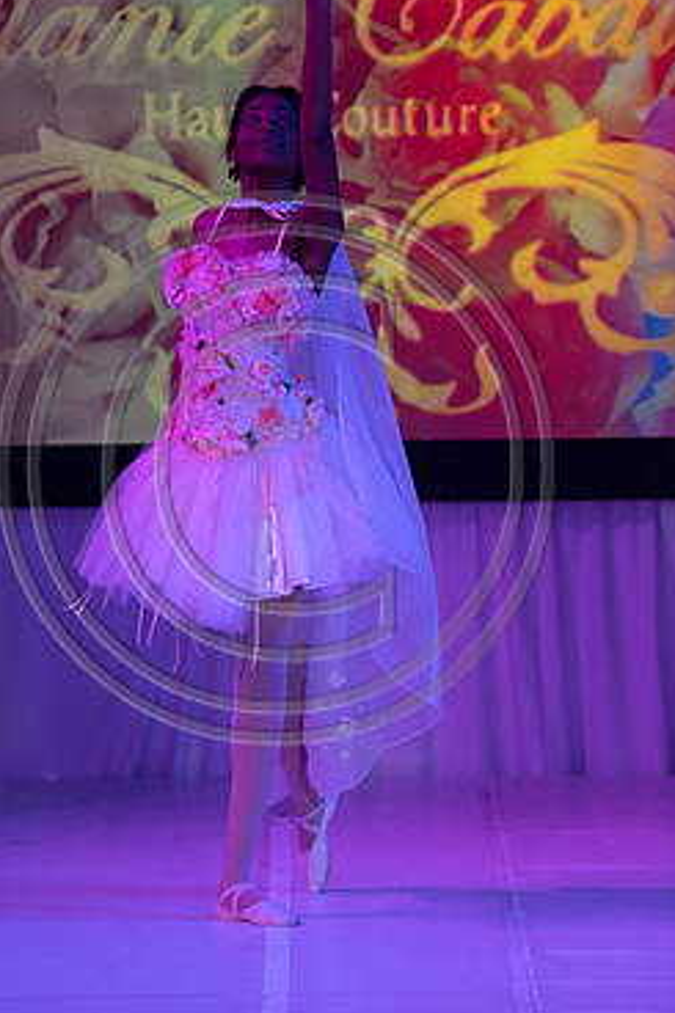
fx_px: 6024
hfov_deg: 6.4
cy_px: 465
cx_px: 277
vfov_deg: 9.6
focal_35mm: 214
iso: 2000
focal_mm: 175
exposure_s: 1/400
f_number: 5.6
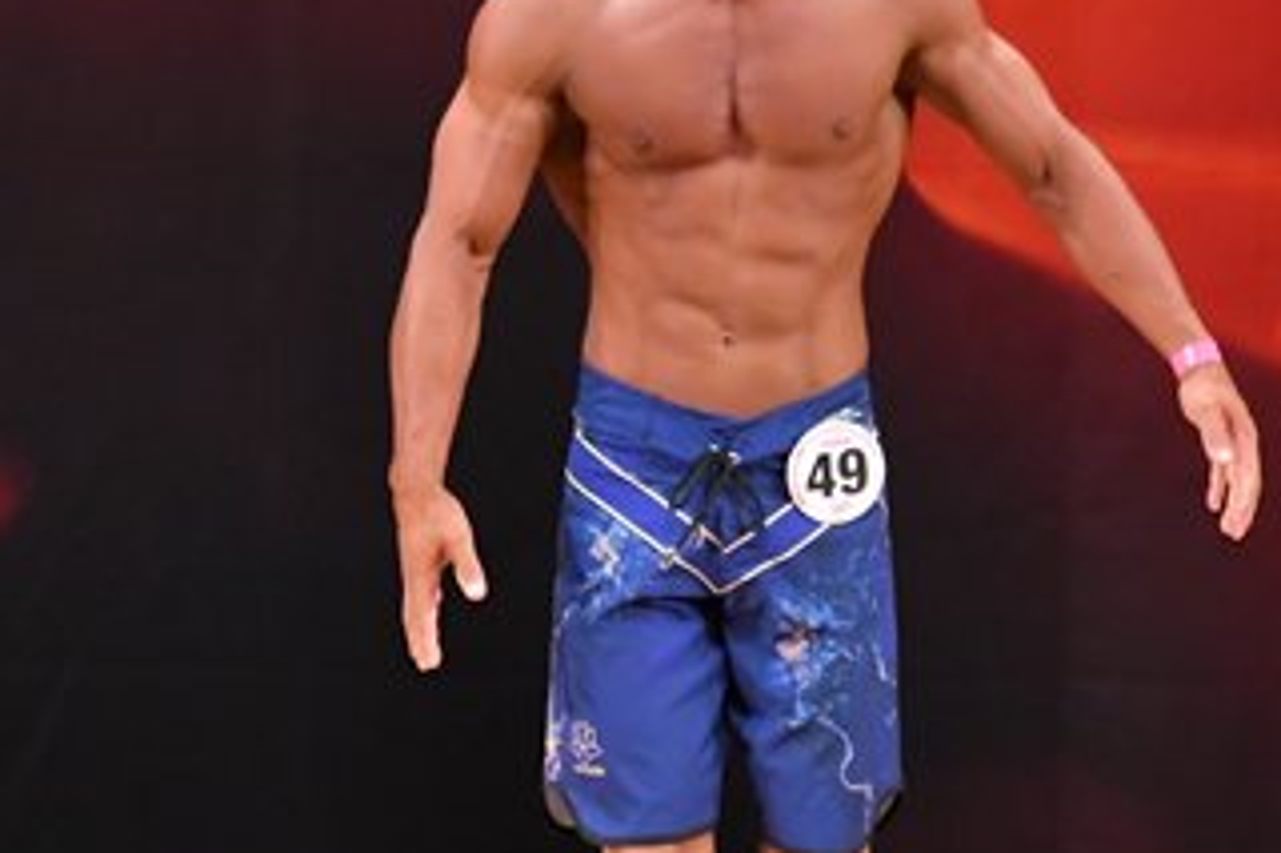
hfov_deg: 3.6
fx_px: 20662
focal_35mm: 581
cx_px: 430
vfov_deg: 2.4
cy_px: 537
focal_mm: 160
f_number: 5.6
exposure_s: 1/400
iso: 3200
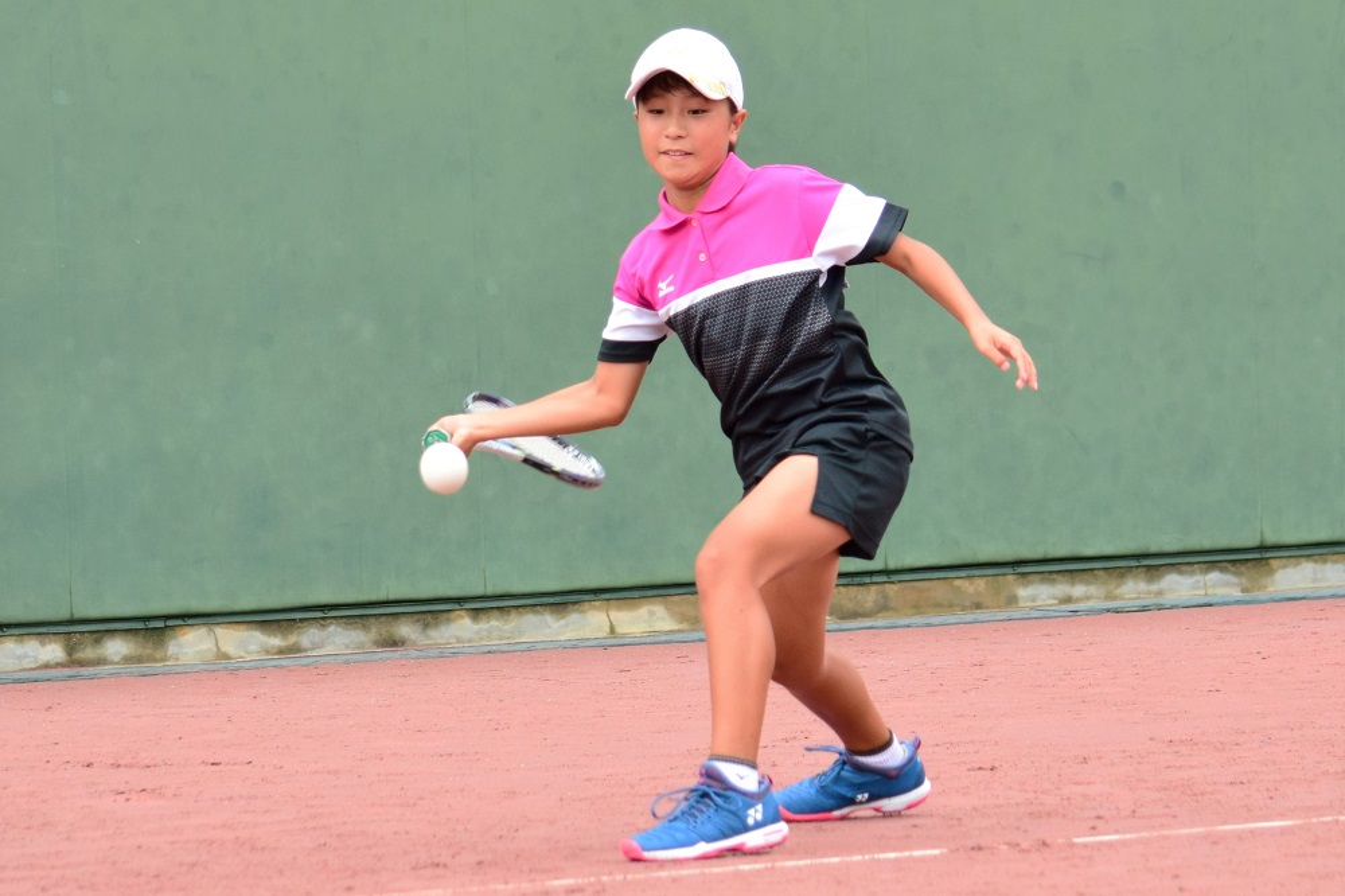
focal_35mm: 150
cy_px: 448
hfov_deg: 13.7
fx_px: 5602
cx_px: 672
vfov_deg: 9.1
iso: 500
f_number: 4.8
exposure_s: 1/1250
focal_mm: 100
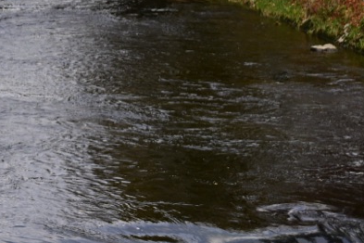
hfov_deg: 11.1
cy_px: -179
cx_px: 13
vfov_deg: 7.3
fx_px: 1850
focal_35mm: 183
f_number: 5
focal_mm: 36
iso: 100
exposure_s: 1/100
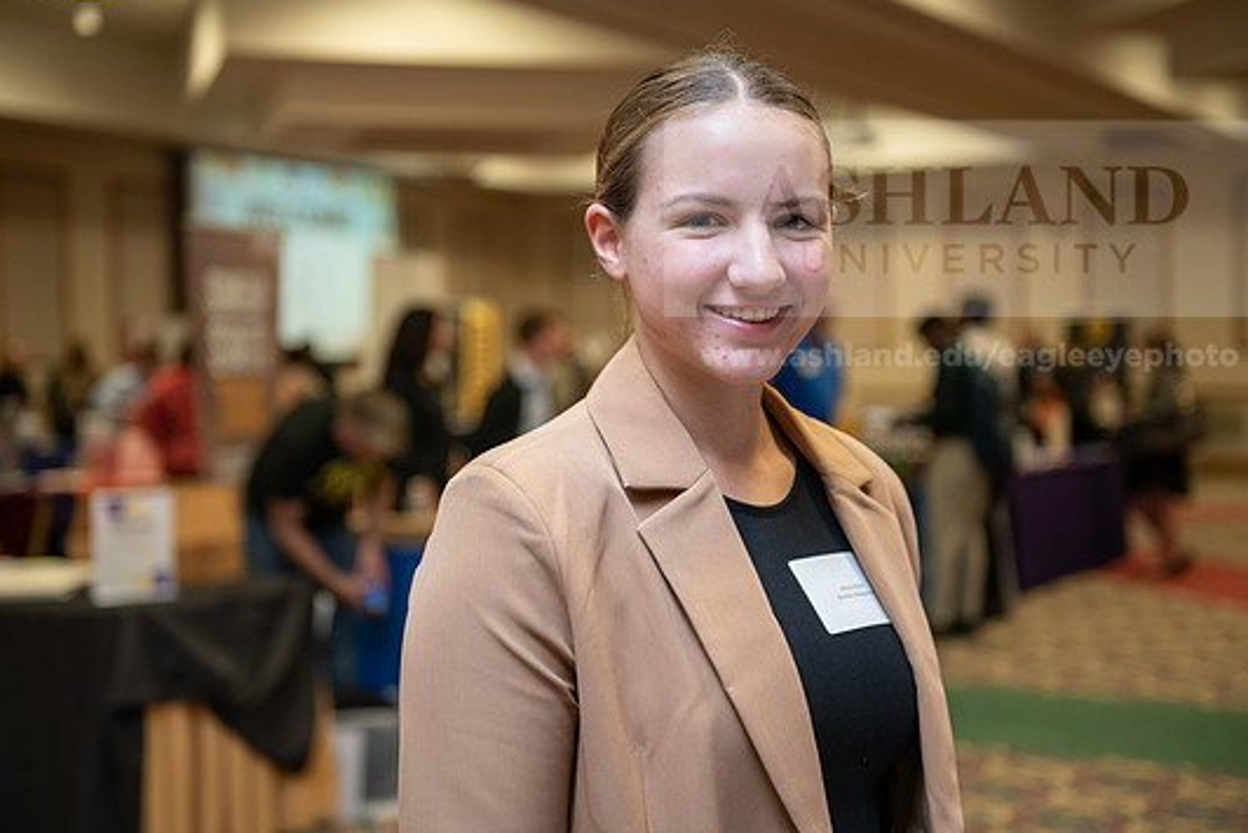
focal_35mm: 60
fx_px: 2080
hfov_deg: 33.4
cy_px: 405
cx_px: 594
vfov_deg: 22.6
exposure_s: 1/200
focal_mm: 55
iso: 1600
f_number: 2.8
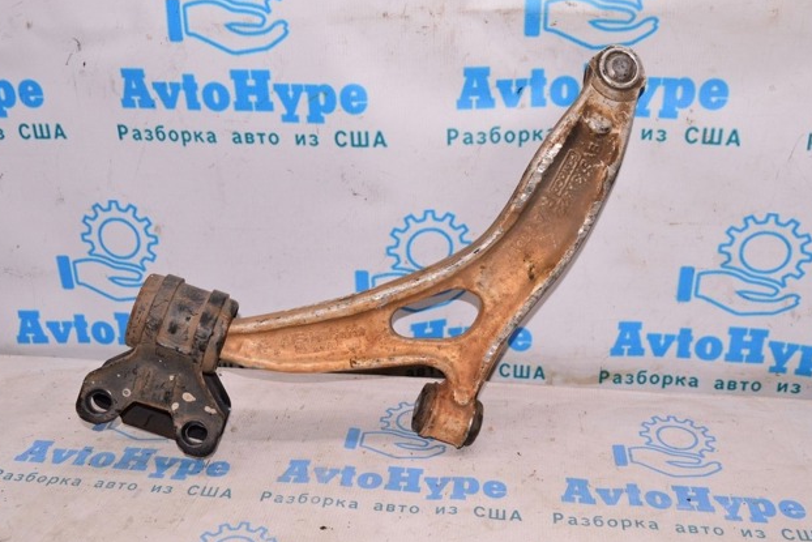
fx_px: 835
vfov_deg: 36.0
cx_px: 398
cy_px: 270
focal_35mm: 37
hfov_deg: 51.9
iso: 1600
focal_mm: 24
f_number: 8
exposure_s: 1/200
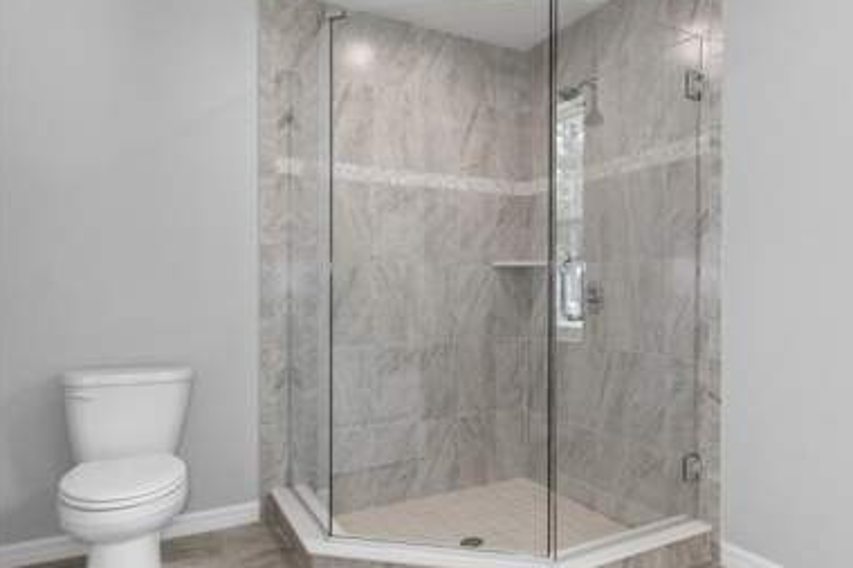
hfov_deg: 71.2
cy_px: 297
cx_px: 532
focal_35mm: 25
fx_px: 583
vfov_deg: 51.9
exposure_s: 1/2.5
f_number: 8
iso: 320
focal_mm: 13
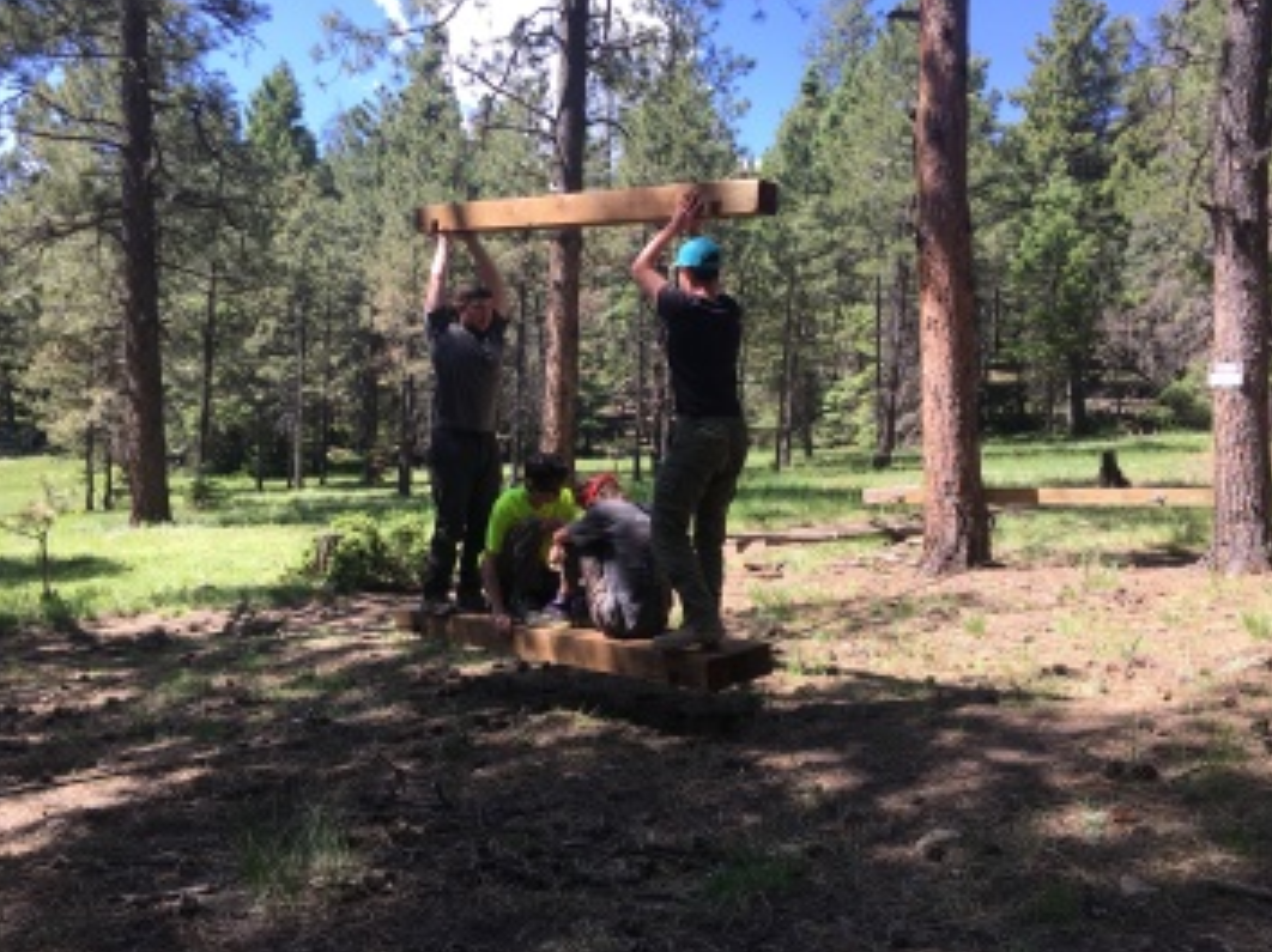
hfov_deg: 60.0
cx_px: 643
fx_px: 1102
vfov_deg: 46.7
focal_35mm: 30
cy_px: 478
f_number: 2.2
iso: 25
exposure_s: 1/409
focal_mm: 4.15
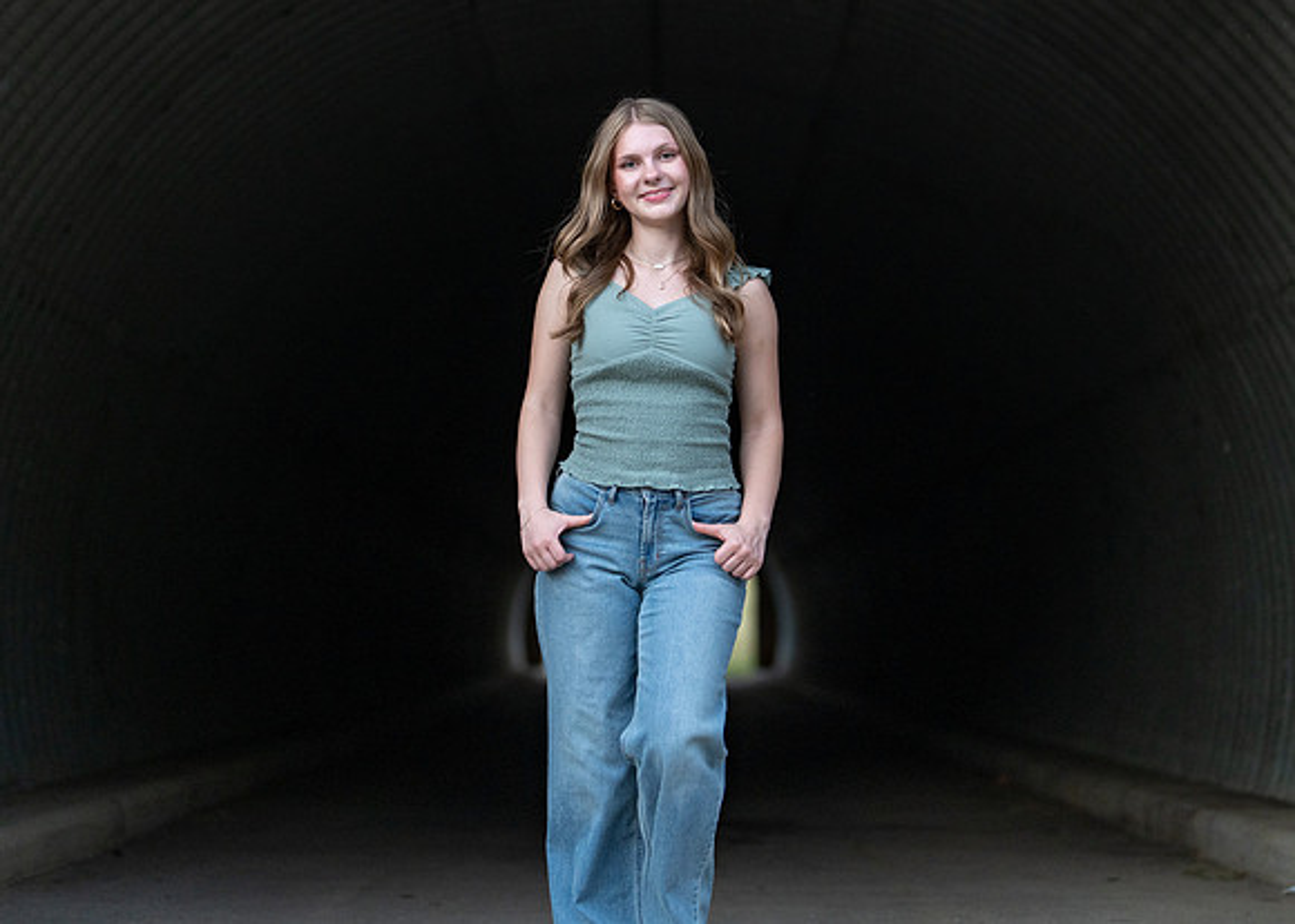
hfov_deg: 27.6
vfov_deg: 19.8
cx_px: 689
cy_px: 294
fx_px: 2633
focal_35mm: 72
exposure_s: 1/800
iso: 640
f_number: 1.2
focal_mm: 50
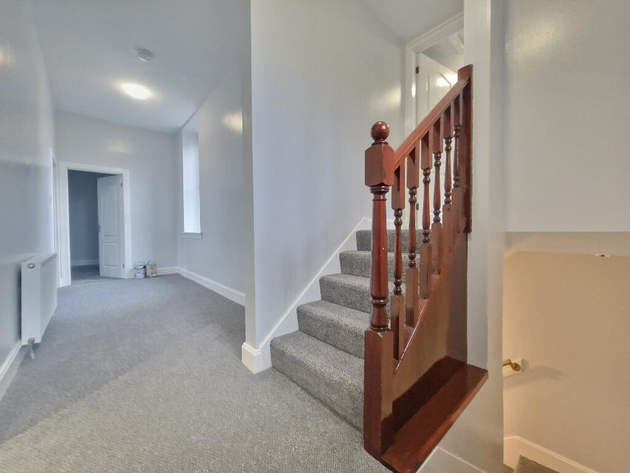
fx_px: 237
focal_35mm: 13
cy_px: 236
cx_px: 315
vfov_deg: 89.9
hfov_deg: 106.2
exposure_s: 1/25
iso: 640
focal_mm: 2.2
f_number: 2.2
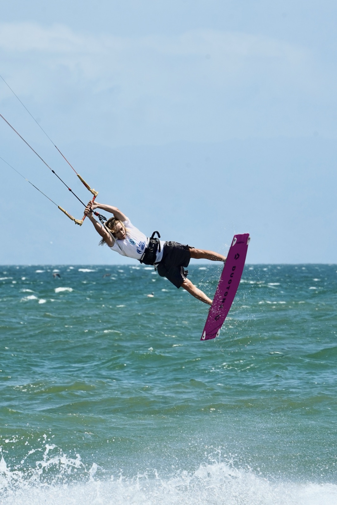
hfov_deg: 4.4
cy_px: 252
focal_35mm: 312
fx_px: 4383
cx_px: 168
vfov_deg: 6.6
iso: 640
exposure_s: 1/1000
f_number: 11
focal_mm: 312
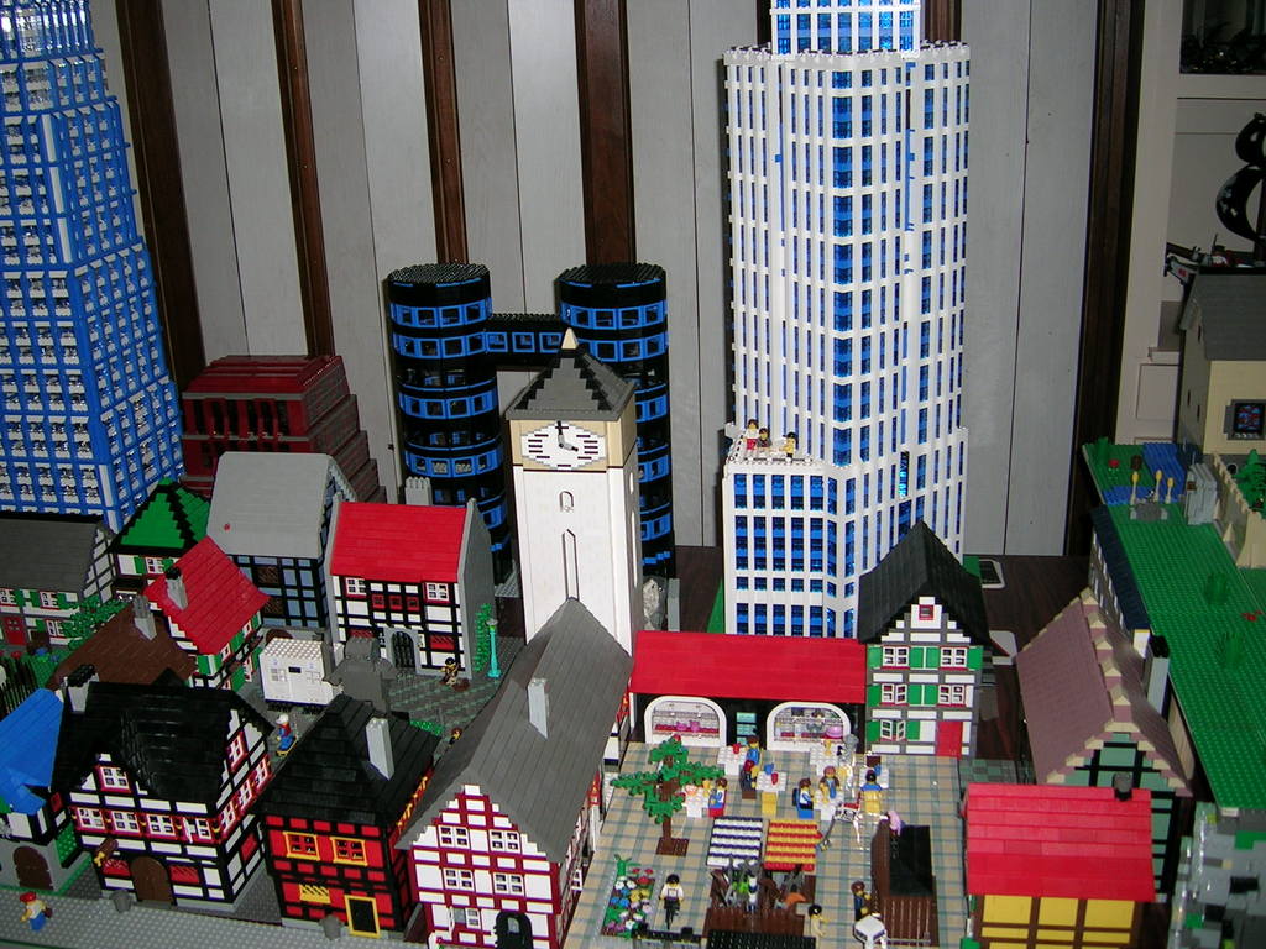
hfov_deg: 52.6
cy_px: 474
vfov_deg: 40.7
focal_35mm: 35
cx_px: 633
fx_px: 1280
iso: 50
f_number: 2.8
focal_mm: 5.4
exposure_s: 1/60.1
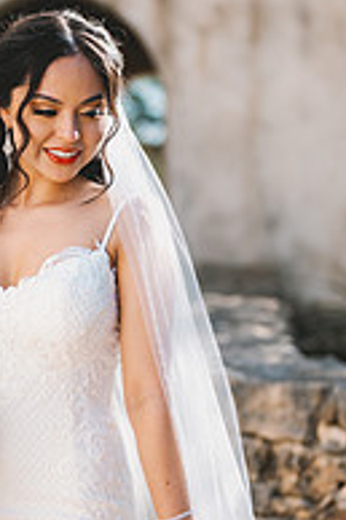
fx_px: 1675
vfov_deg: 17.6
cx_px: 74
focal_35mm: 116
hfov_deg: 11.8
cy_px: 292
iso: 80
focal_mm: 50
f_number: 1.8
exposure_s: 1/2500
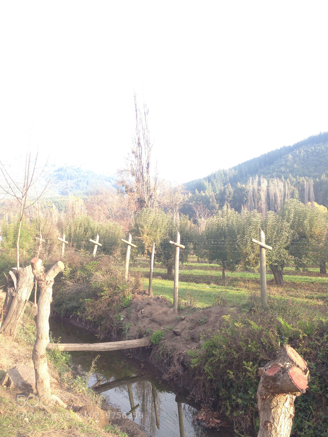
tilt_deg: +6.2
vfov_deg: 55.4
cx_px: 164
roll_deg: +1.1
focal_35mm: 33
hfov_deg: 42.9
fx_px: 417
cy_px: 218
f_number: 2.4
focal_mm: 4.12
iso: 50
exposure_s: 1/125
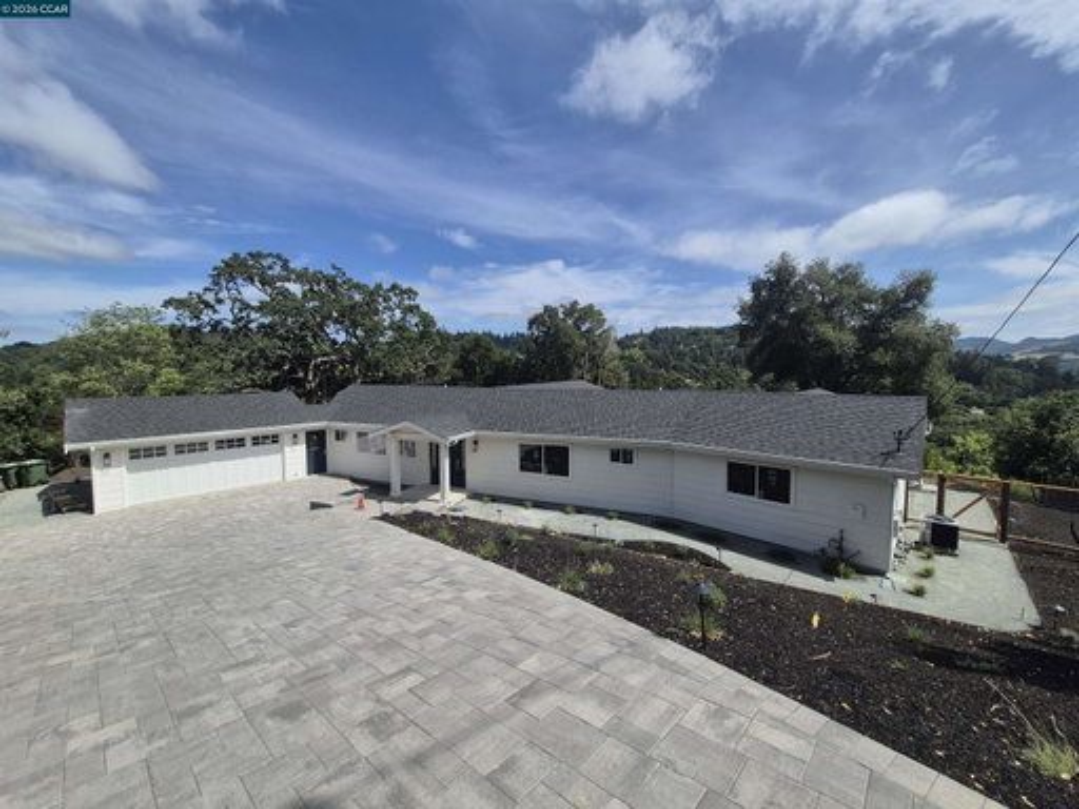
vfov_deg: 89.9
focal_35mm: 13
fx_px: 405
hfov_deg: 106.2
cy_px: 404
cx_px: 540
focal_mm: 1.74
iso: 50
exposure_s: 1/2688
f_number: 2.2
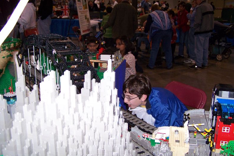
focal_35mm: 40
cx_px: 117
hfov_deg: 48.5
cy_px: 71
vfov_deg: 33.4
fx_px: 260
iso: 140
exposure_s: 1/60
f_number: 2.8
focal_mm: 6.3
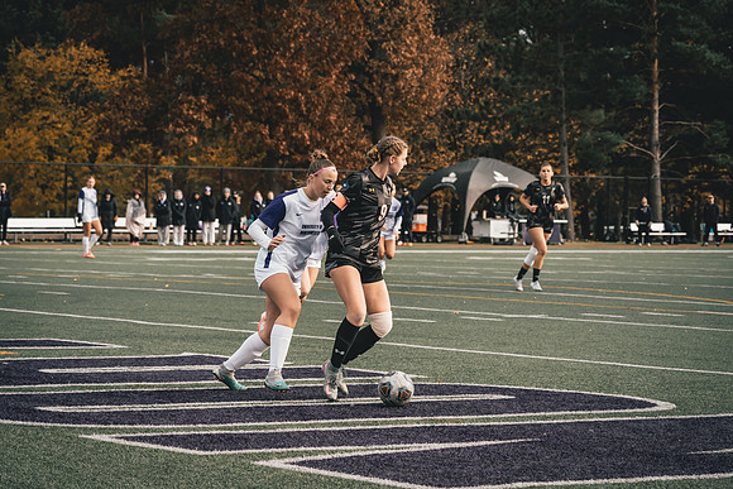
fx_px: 2359
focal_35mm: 116
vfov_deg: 11.8
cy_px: 244
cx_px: 366
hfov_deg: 17.7
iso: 800
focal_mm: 108
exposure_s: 1/1000
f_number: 6.3
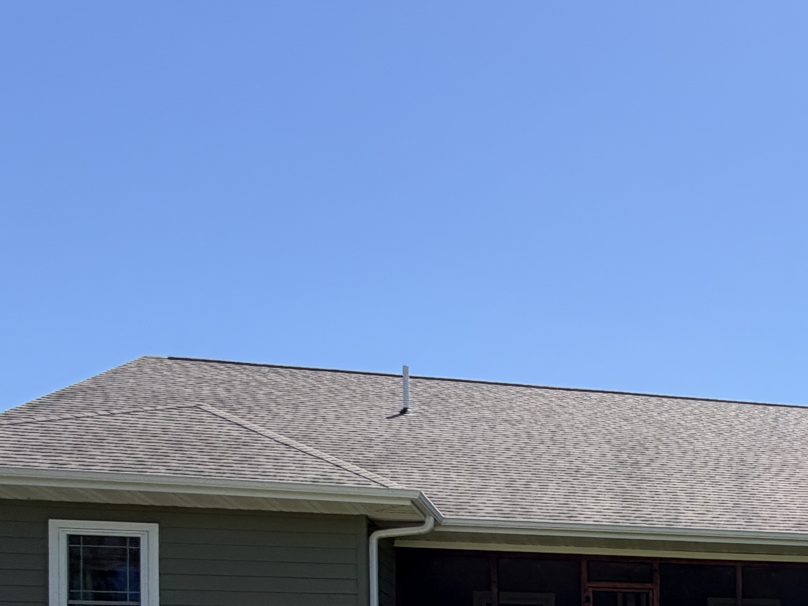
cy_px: 772
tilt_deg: +1.0
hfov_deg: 30.3
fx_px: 1144
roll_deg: +1.9
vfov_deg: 25.8
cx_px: 1067
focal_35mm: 49
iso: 25
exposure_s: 1/770
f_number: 2.2
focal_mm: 2.22
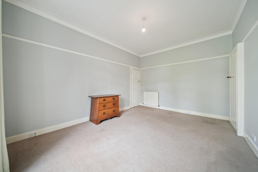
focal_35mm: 12
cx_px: 129
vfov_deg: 90.0
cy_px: 86
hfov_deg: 112.6
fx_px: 86
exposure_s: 1/30
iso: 200
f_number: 4
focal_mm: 12
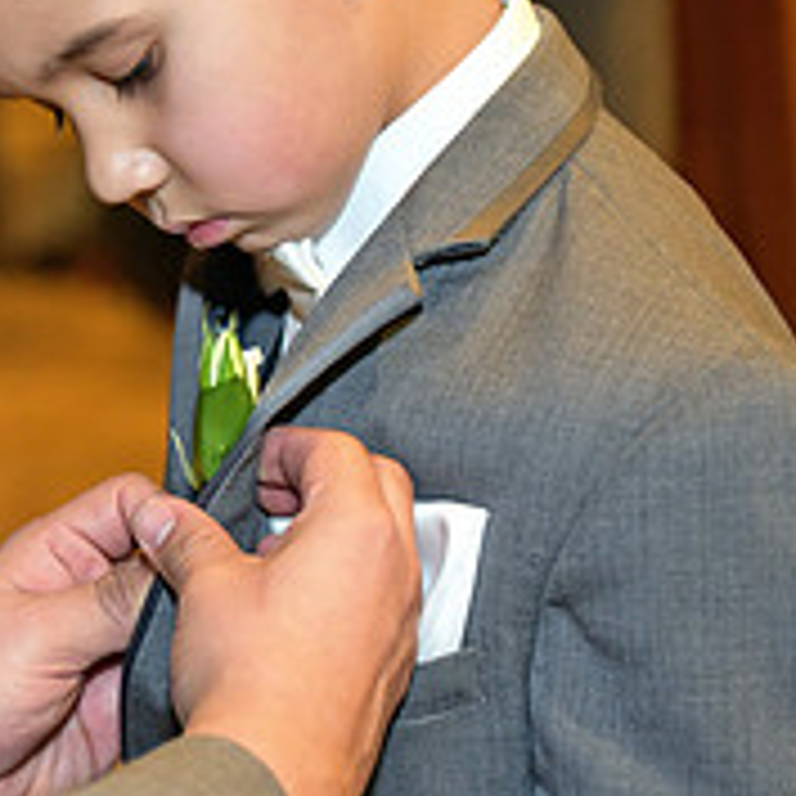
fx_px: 4345
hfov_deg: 10.3
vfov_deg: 10.5
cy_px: 376
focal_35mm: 167
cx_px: -121
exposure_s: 1/125
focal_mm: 60
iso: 2000
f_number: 2.8
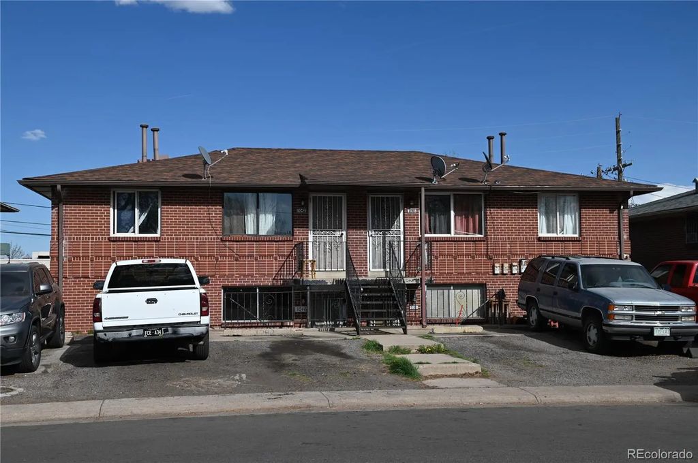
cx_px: 349
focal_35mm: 44
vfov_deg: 30.4
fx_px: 852
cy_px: 232
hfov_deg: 44.5
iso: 100
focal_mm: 44
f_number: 8
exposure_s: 1/500
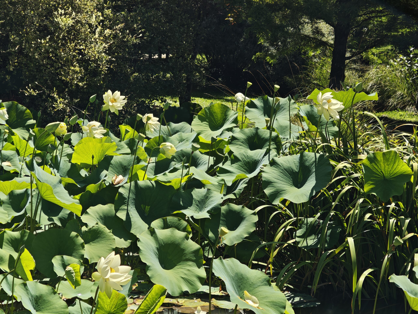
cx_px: 209
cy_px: 157
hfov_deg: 23.3
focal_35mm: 84
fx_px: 1014
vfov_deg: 17.6
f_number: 1.8
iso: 50
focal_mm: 11.5
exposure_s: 1/2274
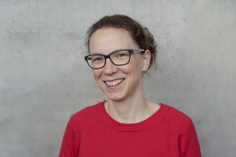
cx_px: 118
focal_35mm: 60
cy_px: 78
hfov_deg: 33.4
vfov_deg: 22.7
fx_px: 394
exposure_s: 1/160
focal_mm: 60
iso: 250
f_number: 4
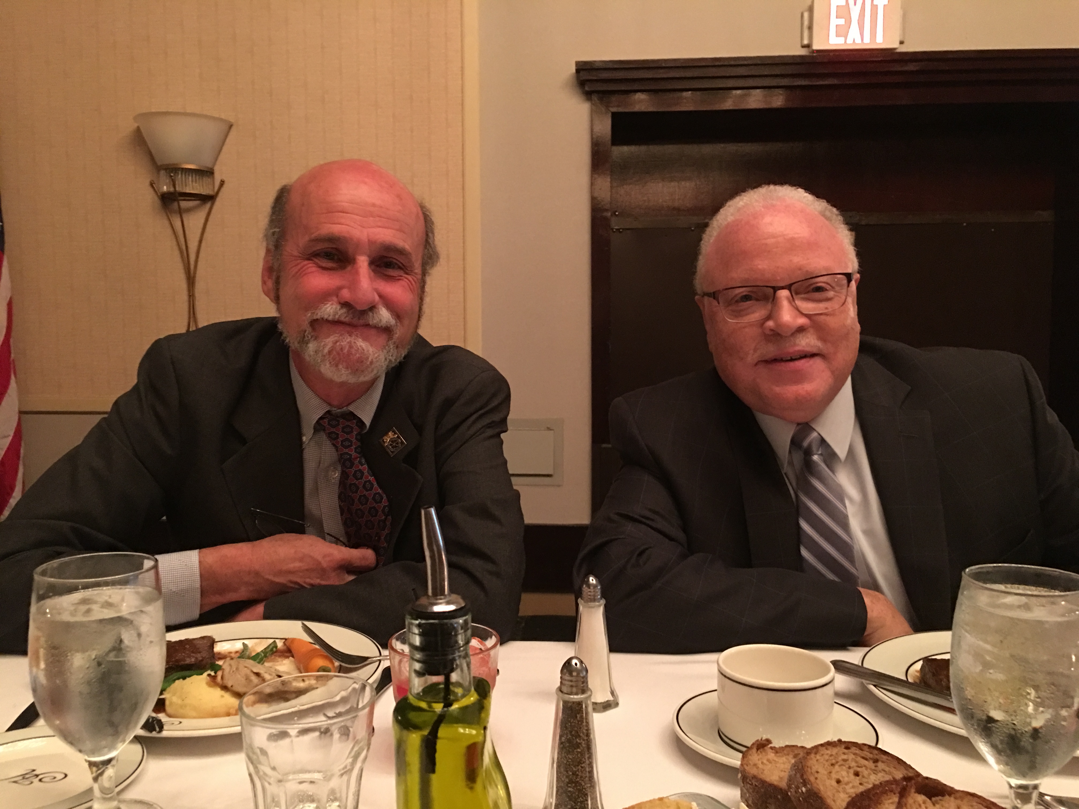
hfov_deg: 61.7
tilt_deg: -5.4
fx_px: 904
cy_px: 404
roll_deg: -0.5
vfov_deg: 48.2
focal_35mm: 29
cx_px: 540
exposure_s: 1/4
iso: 160
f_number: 2.2
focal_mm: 4.15
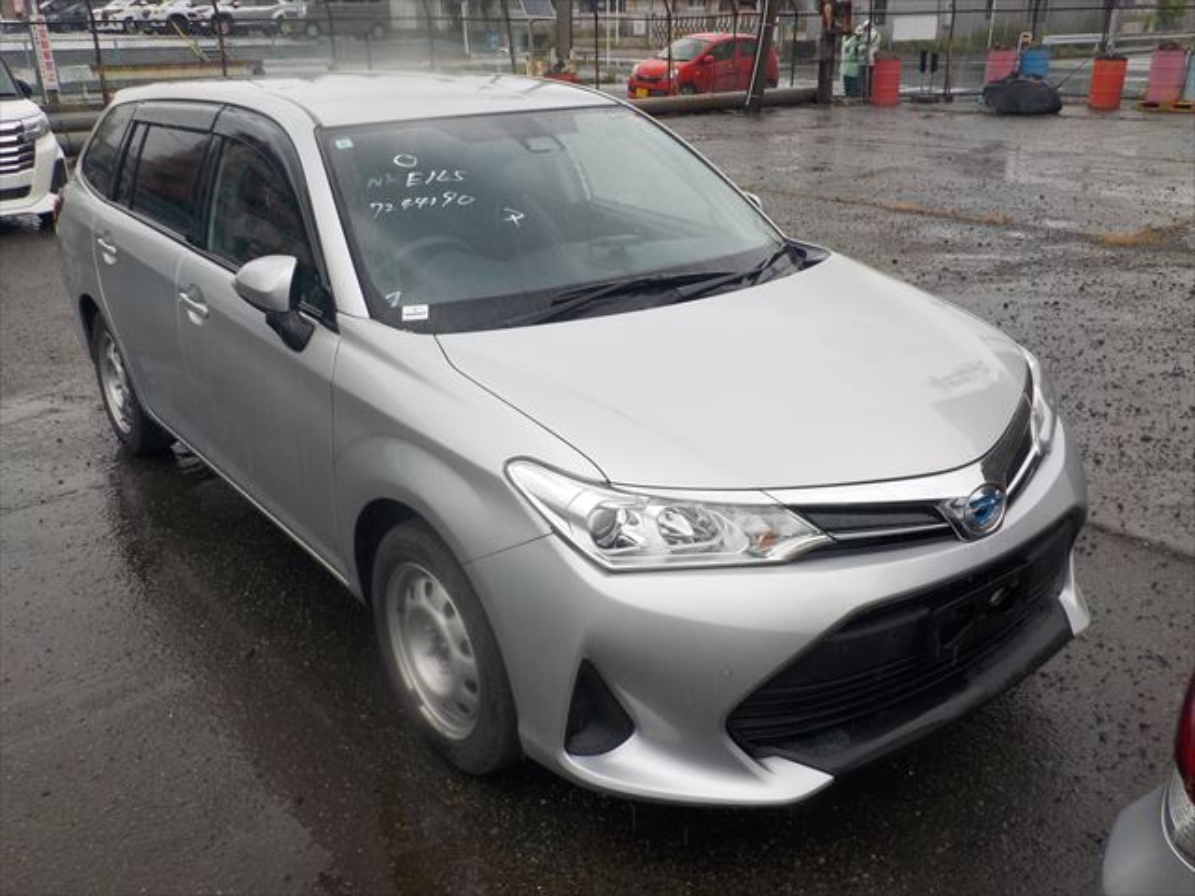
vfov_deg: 46.8
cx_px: 598
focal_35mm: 30
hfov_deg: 60.0
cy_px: 448
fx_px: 1036
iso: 125
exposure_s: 1/250
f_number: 3.3
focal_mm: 4.1
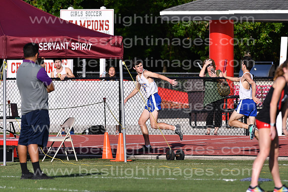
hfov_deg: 4.6
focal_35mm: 450
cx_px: 144
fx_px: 3601
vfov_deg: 3.1
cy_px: 96
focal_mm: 300
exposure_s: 1/3200
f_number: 5.6
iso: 320
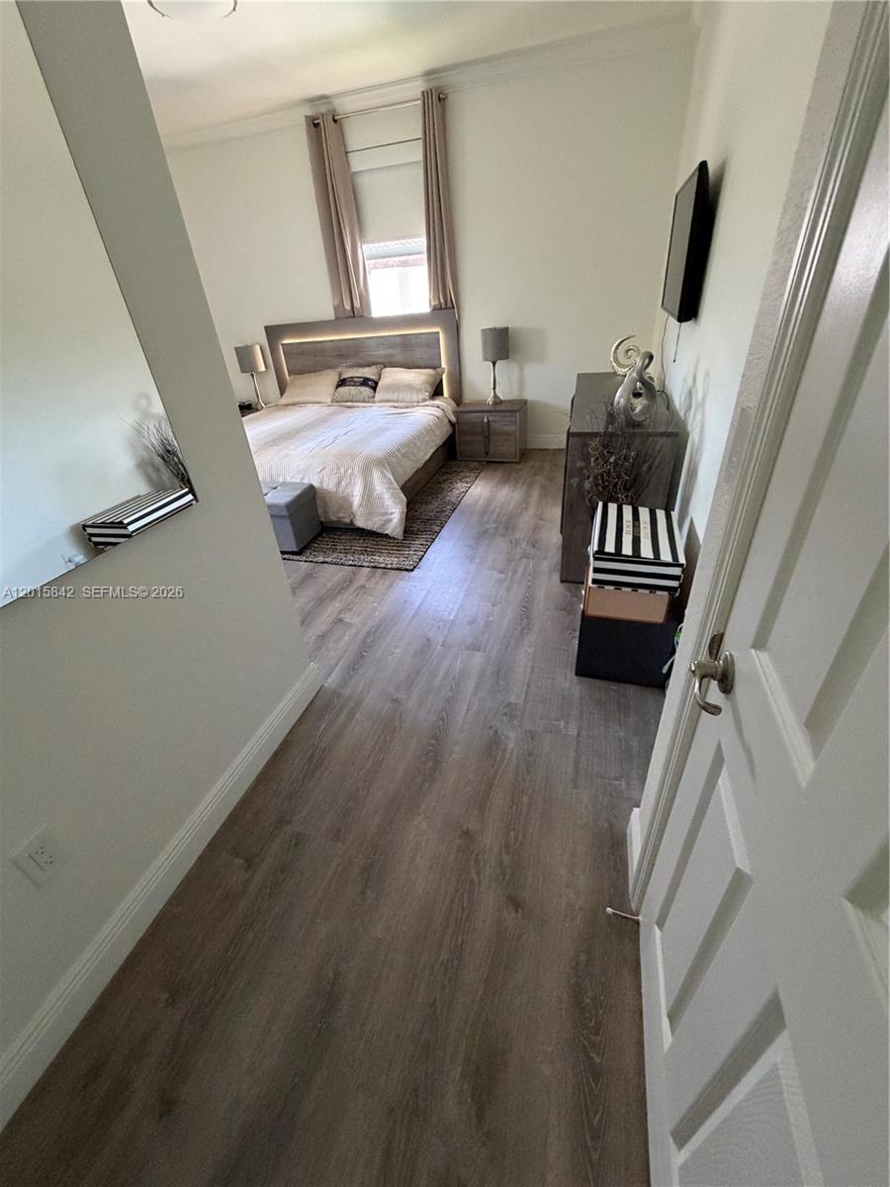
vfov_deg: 102.1
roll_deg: +5.4
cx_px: 445
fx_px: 480
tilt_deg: -31.7
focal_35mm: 14
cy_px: 594
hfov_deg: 85.7
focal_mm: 2.22
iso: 500
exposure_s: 1/60
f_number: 2.2
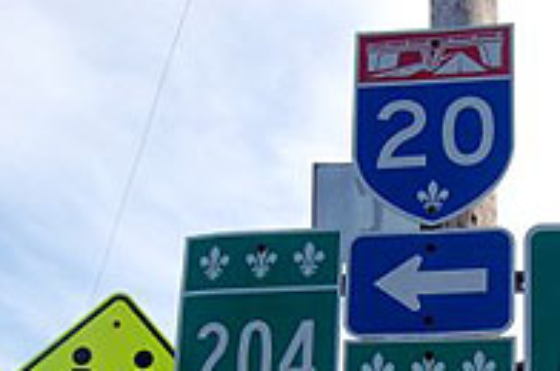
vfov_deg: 18.8
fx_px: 1072
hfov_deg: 28.4
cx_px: 474
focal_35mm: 69
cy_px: 425
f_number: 7.1
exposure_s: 1/200
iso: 200
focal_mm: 20
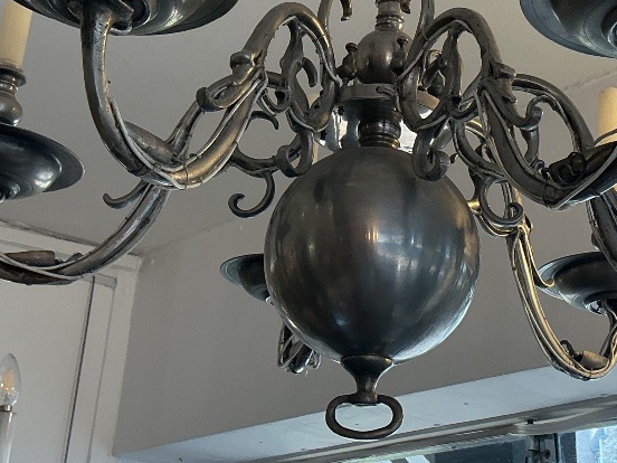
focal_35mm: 63
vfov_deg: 22.8
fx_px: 1123
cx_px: 399
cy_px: 66
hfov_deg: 30.5
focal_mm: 3
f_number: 1.8
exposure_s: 1/50
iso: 40
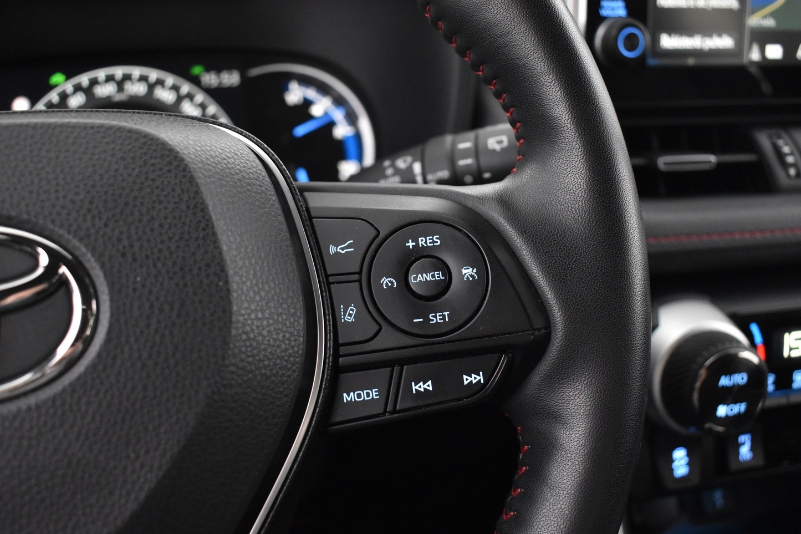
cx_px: 391
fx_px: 823
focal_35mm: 37
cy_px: 296
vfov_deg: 35.9
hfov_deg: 51.9
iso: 3200
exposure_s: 1/20
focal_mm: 22
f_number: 3.8
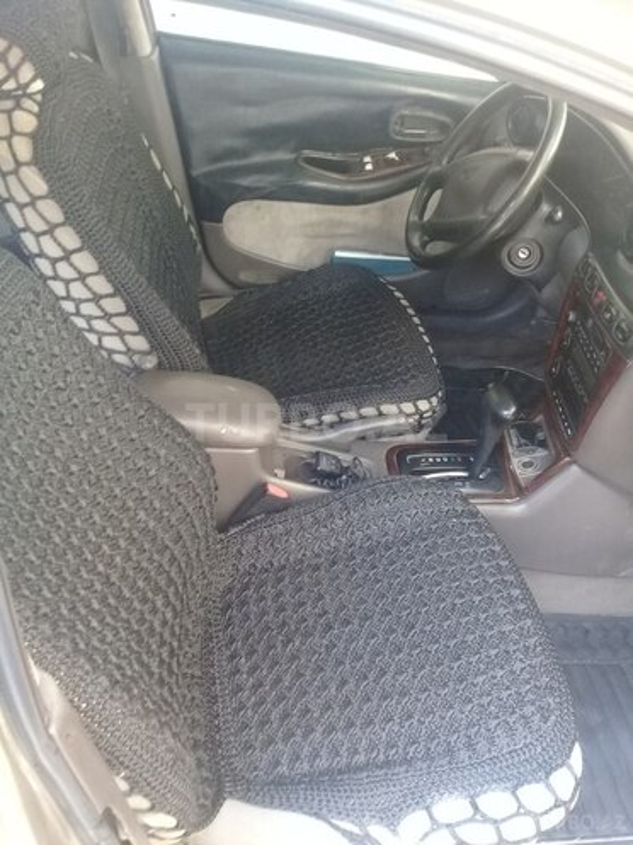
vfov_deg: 58.4
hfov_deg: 45.4
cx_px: 316
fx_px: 756
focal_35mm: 31
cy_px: 422
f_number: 2.2
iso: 125
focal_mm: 3.3
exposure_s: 1/33
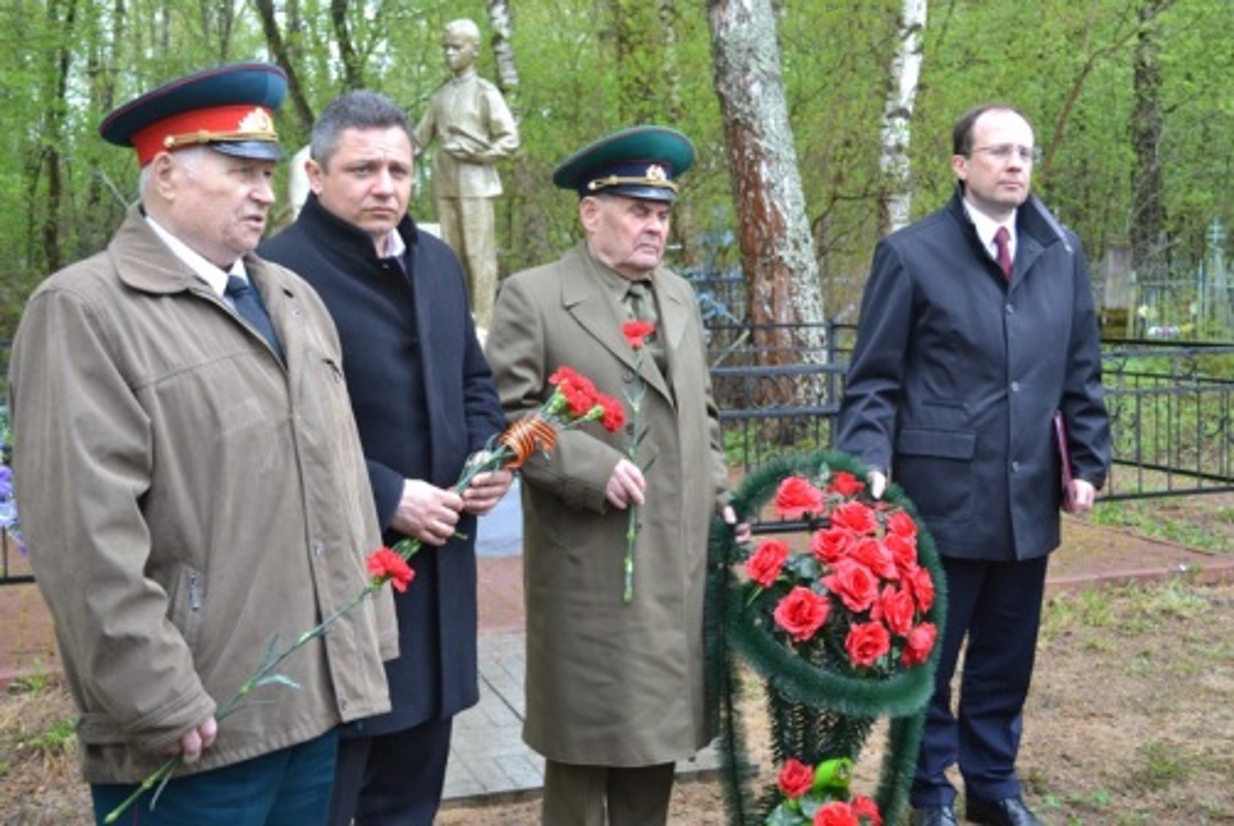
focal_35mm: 45
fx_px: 1544
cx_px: 617
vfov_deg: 29.9
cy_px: 413
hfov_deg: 43.6
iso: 400
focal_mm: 30
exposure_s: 1/100
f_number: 5
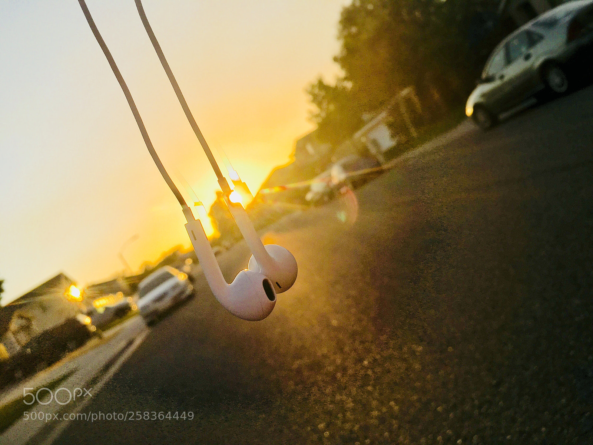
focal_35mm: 29
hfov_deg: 61.7
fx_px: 497
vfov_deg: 48.2
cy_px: 222
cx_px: 296
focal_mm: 4.15
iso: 25
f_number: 2.2
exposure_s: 1/1570
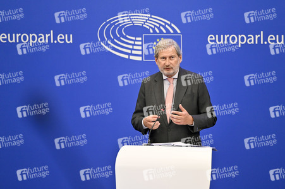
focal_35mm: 200
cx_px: 142
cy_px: 94
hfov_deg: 10.3
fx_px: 1582
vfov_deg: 6.9
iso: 2000
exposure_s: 1/320
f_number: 2.8
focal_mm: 200
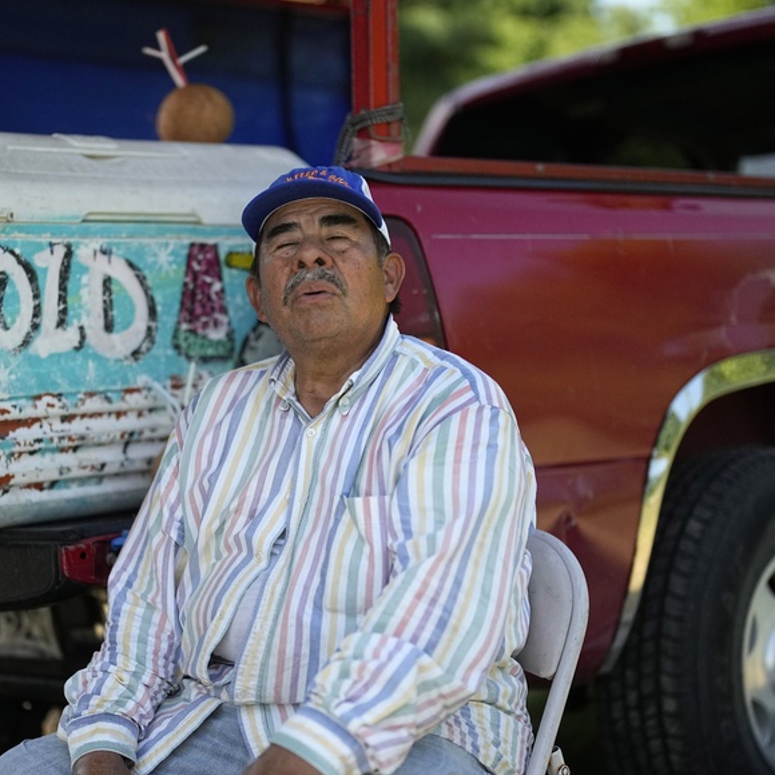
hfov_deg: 22.9
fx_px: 1900
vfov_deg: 23.0
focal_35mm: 75
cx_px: 246
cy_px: 438
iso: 1000
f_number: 1.2
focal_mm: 50
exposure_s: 1/32000
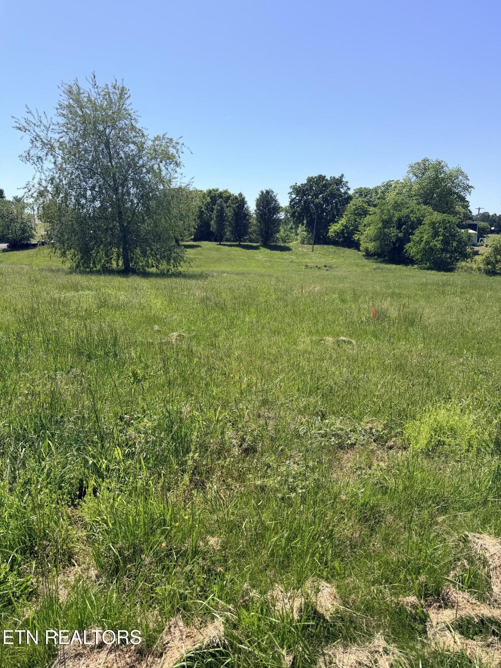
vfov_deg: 71.6
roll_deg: +0.4
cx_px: 250
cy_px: 334
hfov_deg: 56.8
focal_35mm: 24
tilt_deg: -12.5
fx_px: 463
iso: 80
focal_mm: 6.76
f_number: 1.78
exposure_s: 1/4673
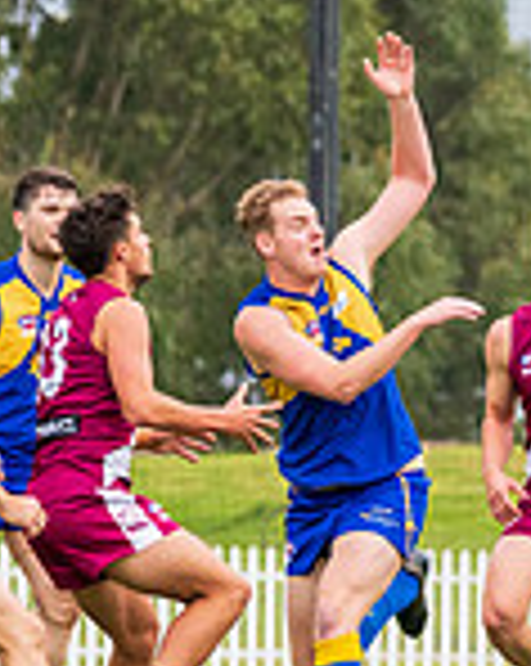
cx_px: 927
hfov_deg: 1.5
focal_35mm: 1024
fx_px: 20158
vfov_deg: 1.9
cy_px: 413
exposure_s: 1/1250
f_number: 9
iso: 1000
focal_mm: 250
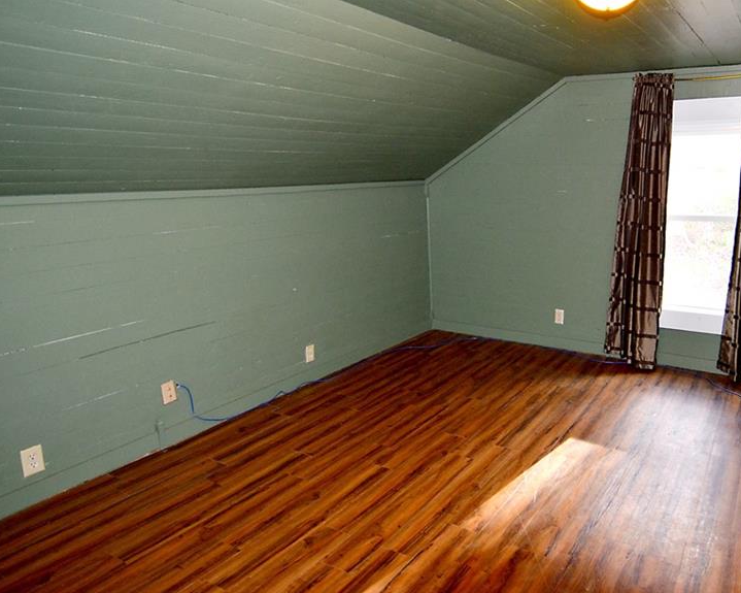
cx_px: 507
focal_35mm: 24
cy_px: 266
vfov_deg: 58.6
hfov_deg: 67.9
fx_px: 526
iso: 720
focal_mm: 12
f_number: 4
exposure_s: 1/60
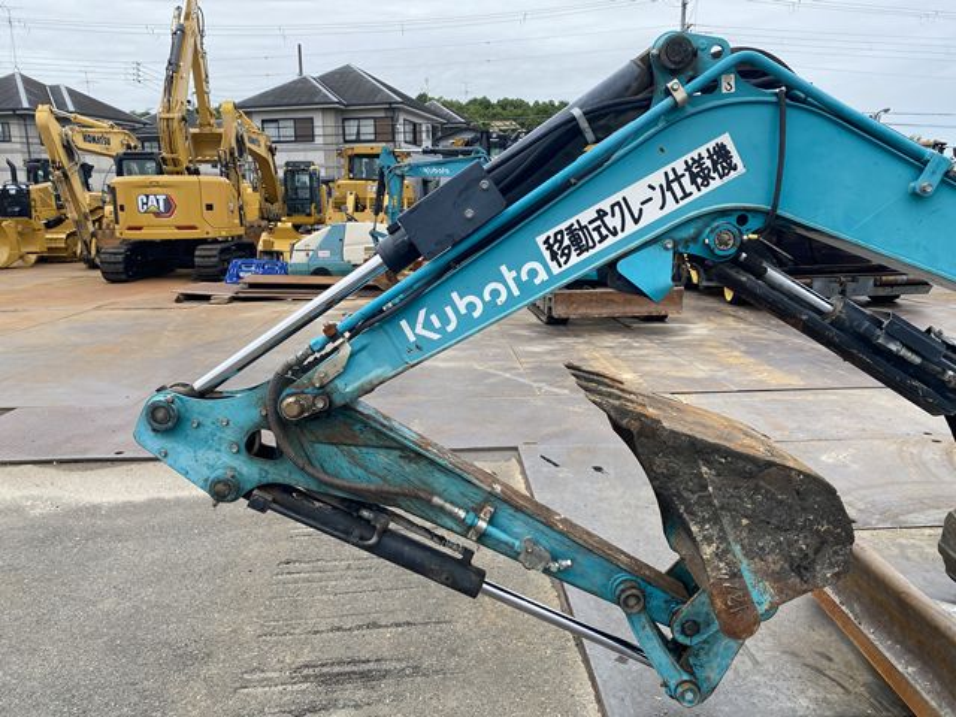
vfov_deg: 53.1
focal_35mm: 26
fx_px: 718
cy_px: 358
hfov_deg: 67.3
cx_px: 478
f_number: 1.8
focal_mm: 4.25
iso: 32
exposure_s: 1/1063
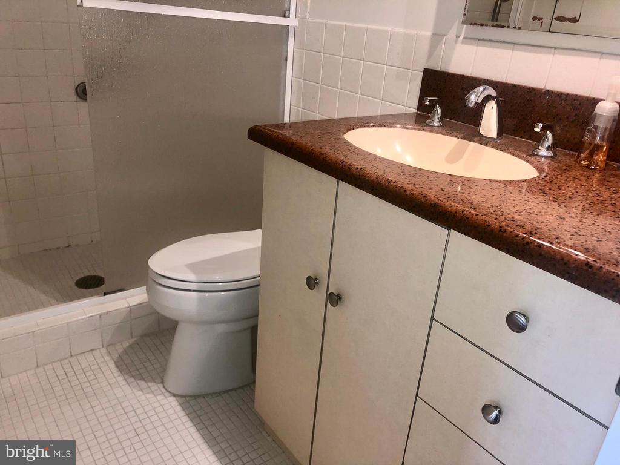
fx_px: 502
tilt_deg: -22.1
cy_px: 232
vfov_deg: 49.7
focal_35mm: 28
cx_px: 310
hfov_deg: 63.4
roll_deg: -4.7
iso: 20
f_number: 1.8
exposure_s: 1/24
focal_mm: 3.99
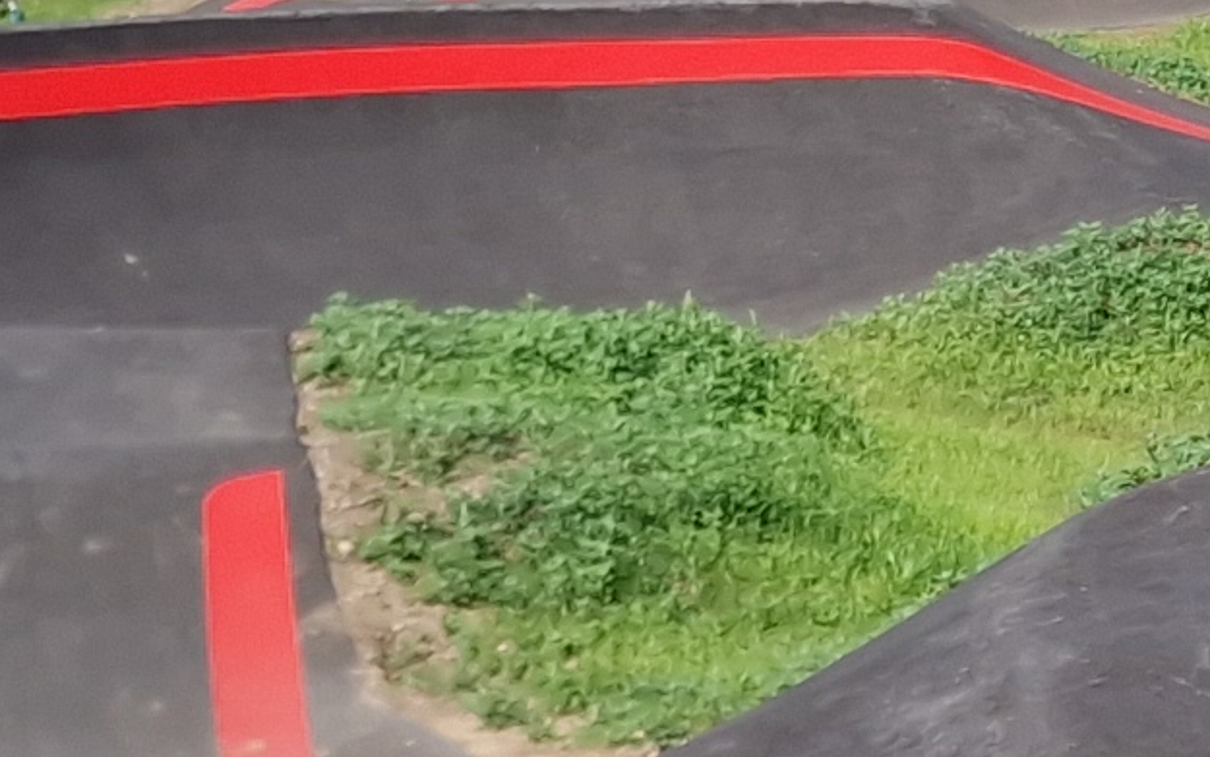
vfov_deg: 8.3
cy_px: -174
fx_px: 5146
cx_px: 1739
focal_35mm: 156
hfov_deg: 12.8
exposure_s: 1/8929
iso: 50
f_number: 1.8
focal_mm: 6.4
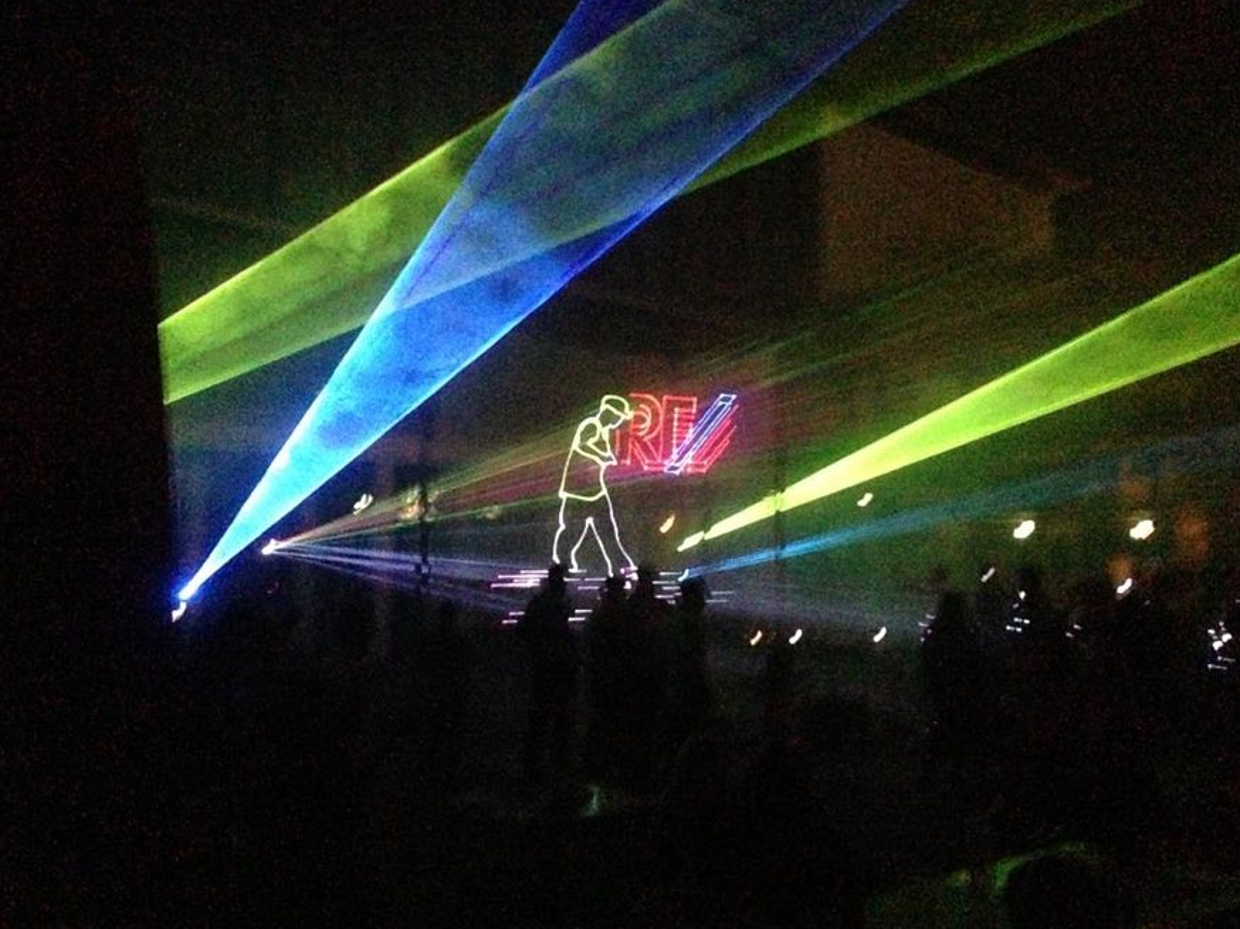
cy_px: 466
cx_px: 616
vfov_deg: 41.8
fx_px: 1218
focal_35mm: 34
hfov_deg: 54.0
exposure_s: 1/15
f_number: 2.4
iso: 3200
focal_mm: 4.13
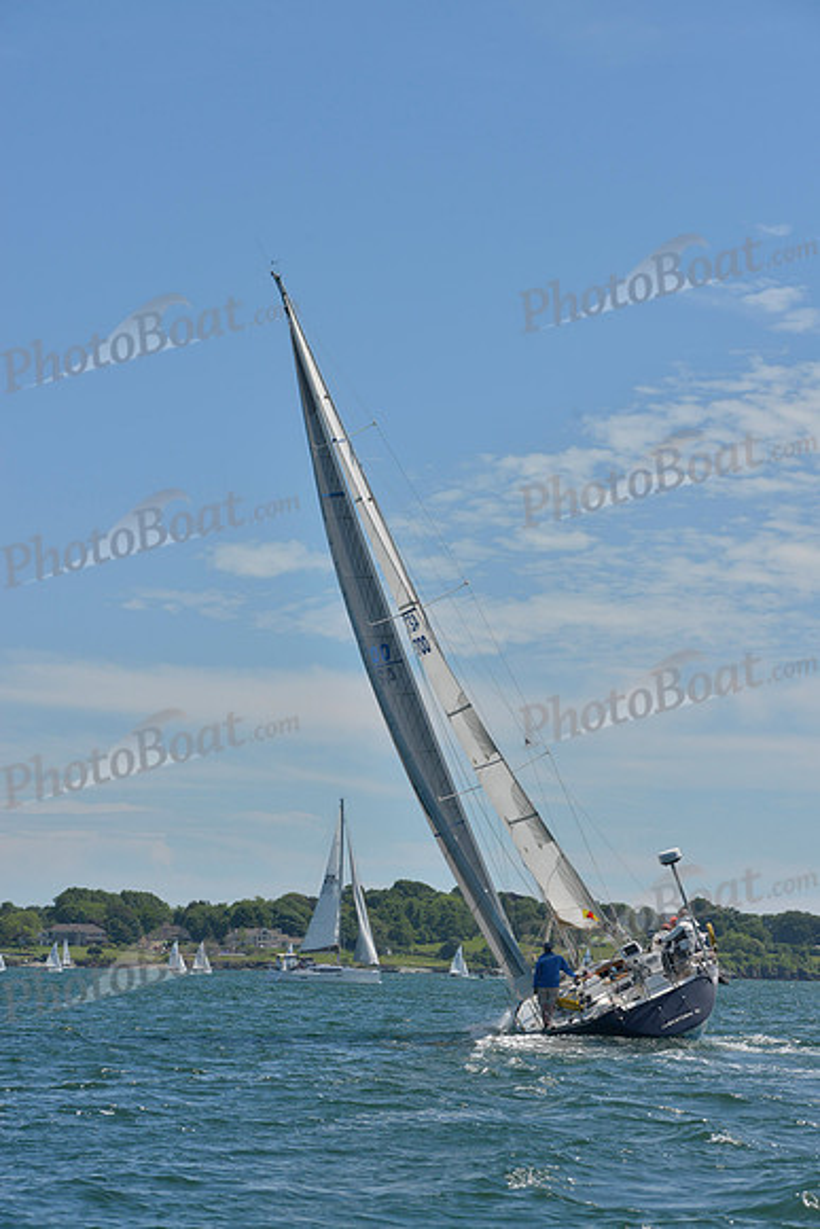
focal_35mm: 105
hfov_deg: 13.0
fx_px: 3585
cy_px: 614
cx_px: 410
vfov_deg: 19.5
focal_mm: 105
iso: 280
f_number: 10
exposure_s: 1/1250
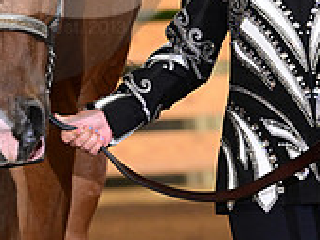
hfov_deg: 3.0
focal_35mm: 659
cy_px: -82
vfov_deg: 2.3
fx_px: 6096
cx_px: 2
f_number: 6.3
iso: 2500
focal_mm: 200
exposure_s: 1/125
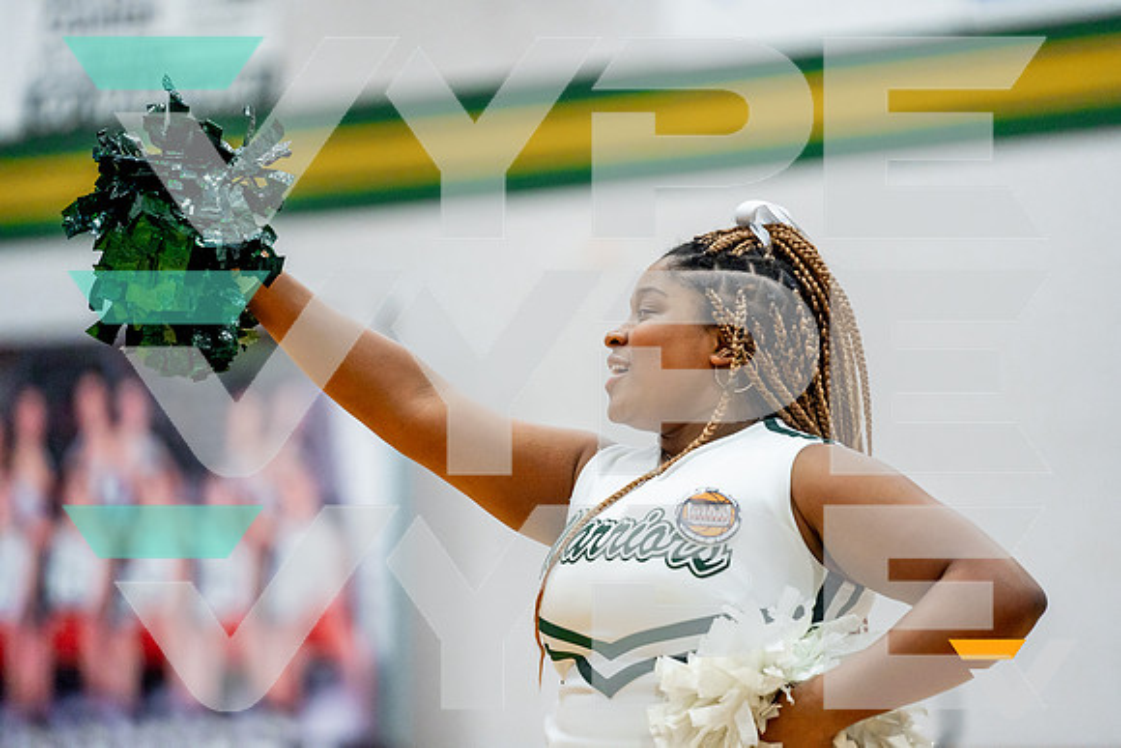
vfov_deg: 6.9
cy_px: 374
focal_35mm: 200
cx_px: 560
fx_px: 6229
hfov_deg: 10.3
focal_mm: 200
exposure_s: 1/1000
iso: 2000
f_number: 2.8
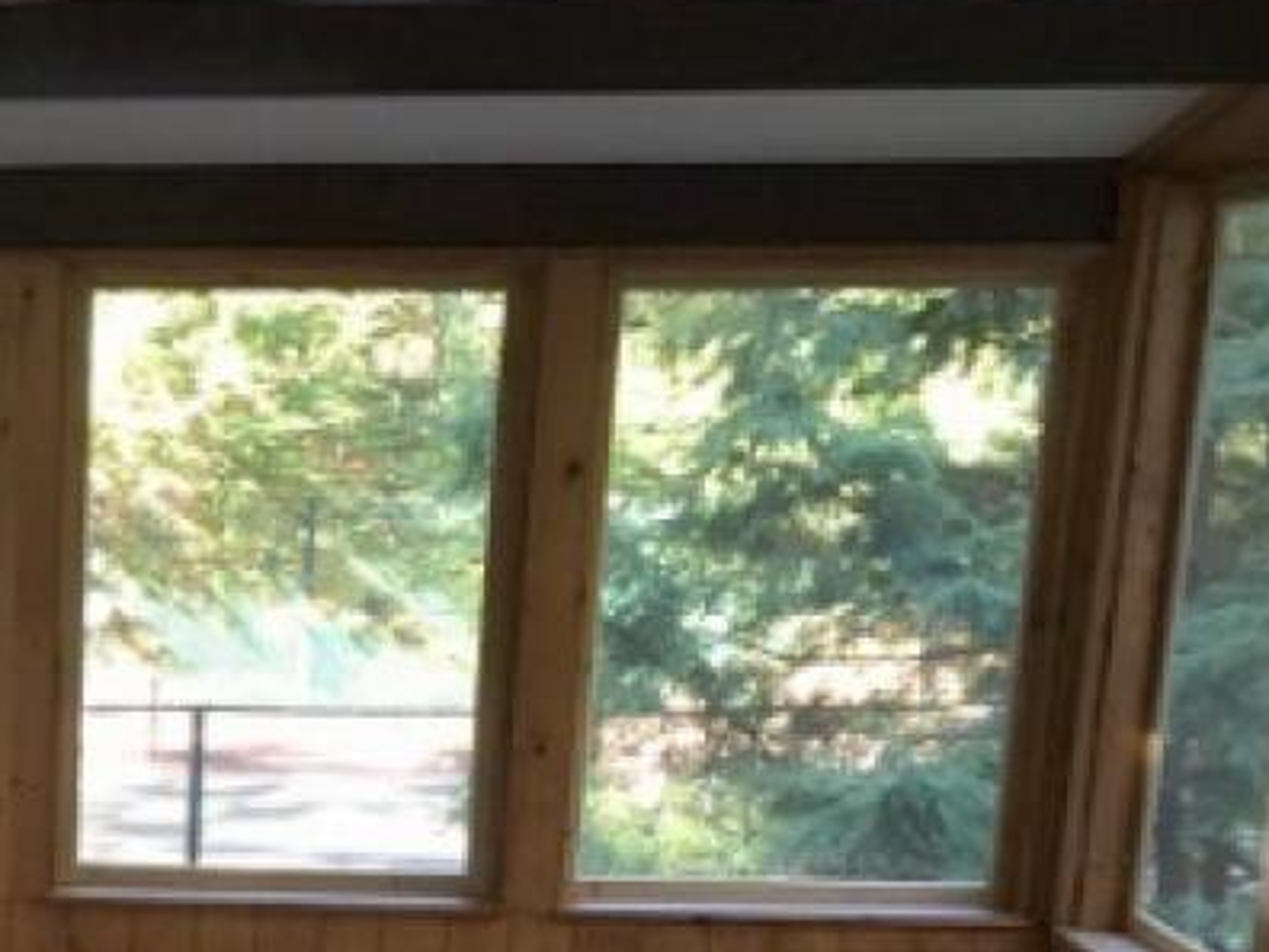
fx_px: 2749
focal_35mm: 75
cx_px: -212
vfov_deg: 18.9
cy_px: 1034
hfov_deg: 23.9
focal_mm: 4.15
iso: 64
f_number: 2.2
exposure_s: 1/30
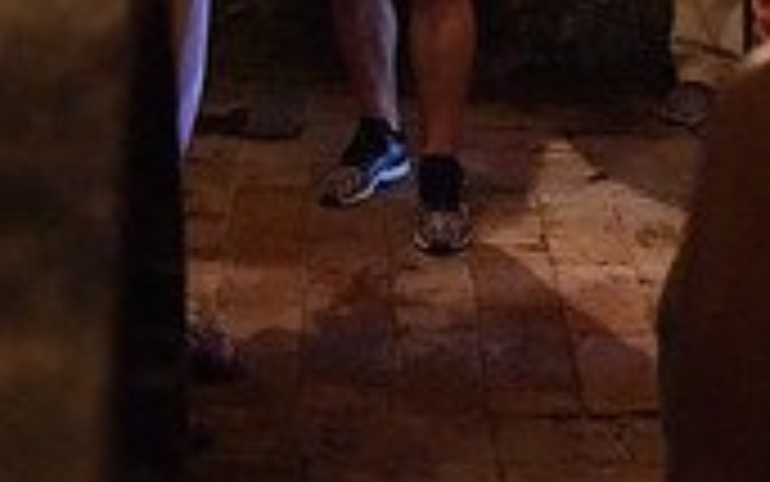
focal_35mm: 97
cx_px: 610
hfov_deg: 21.2
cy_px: -356
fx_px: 2036
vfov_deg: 12.4
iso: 12800
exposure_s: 1/100
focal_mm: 28
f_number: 3.2
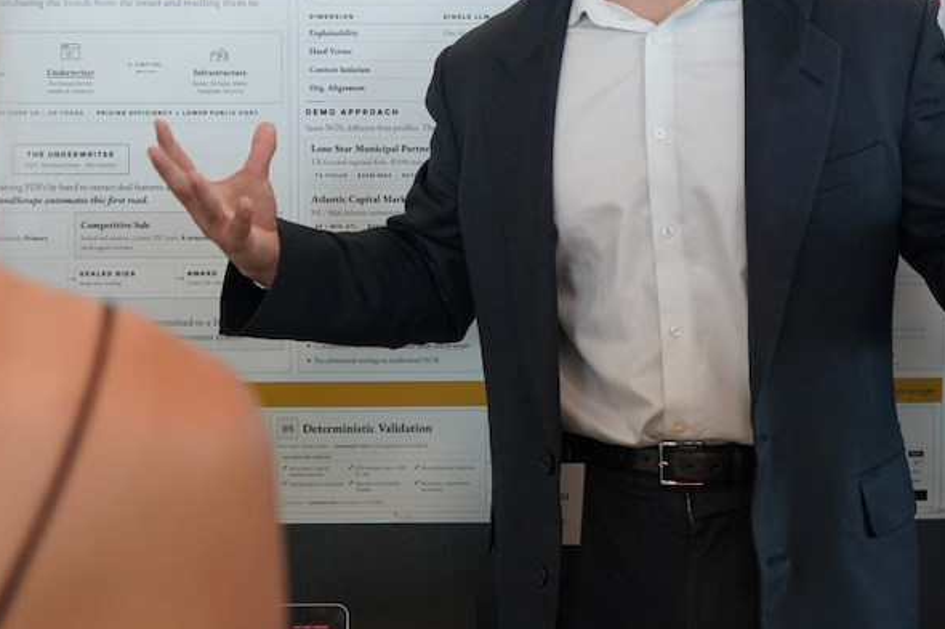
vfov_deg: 15.3
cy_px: 126
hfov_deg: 22.8
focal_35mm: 89
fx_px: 2335
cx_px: 594
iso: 2500
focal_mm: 41
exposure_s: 1/160
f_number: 4.5
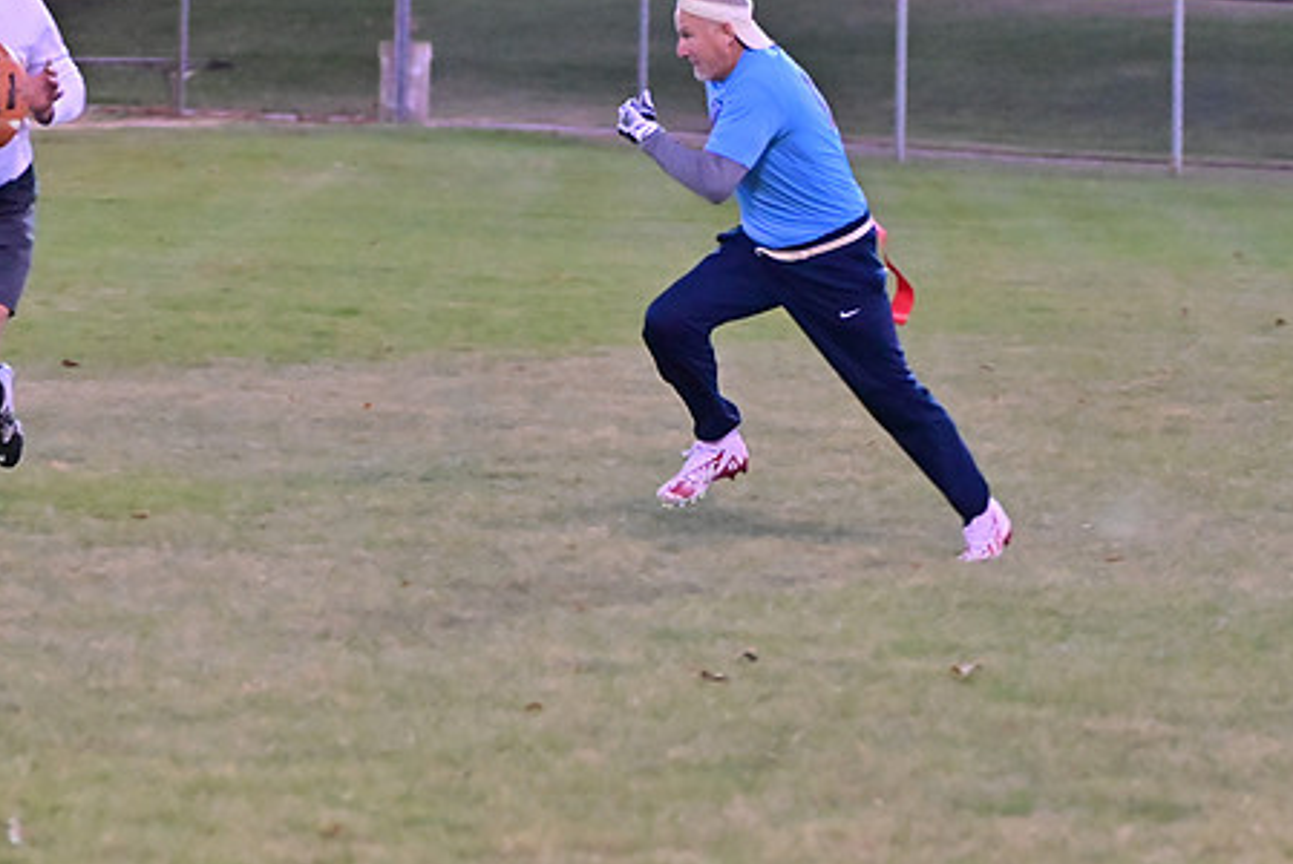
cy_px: 315
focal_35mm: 222
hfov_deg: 9.3
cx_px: 731
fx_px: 7978
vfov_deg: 6.2
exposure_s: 1/500
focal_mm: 115
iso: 6400
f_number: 4
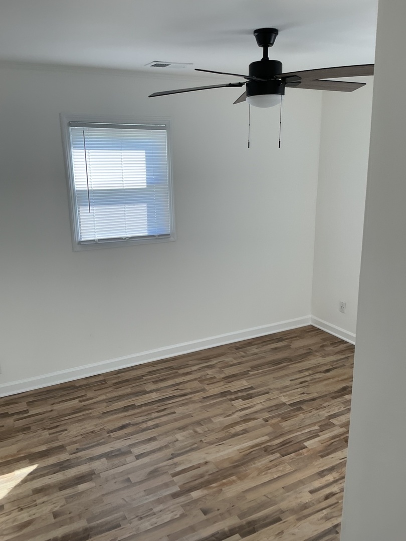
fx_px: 454
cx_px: 203
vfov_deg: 61.7
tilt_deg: -14.3
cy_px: 270
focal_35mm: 29
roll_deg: +1.0
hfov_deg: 48.2
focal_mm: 3
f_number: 1.8
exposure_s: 1/120
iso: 20
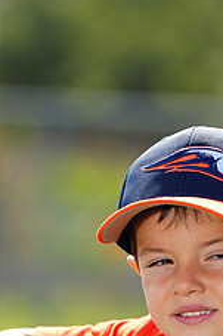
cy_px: 386
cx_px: 188
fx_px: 4755
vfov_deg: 4.0
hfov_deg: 2.7
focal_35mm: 511
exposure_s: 1/250
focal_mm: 200
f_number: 4
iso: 50
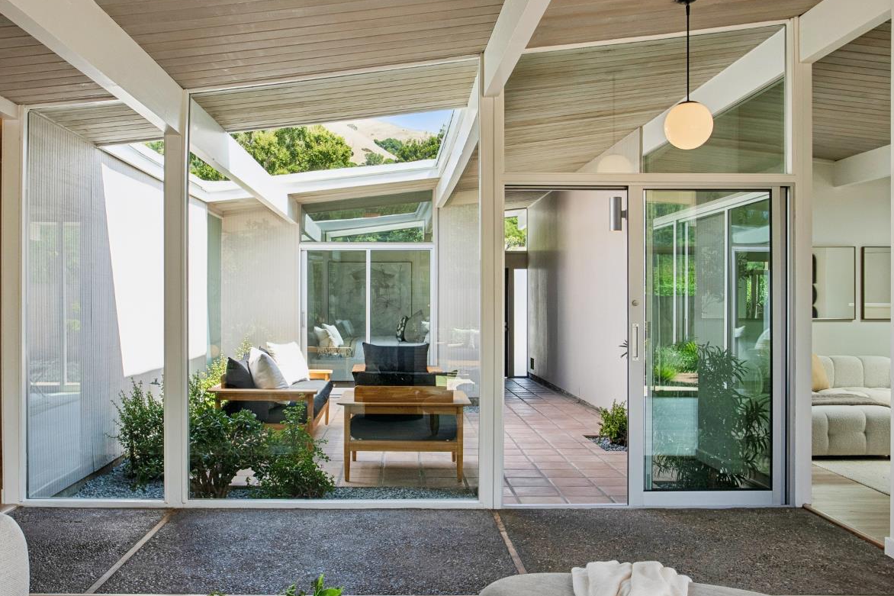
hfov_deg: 58.6
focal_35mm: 32
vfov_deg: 41.1
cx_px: 400
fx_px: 795
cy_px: 299
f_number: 9
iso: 500
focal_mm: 25
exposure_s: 1/125
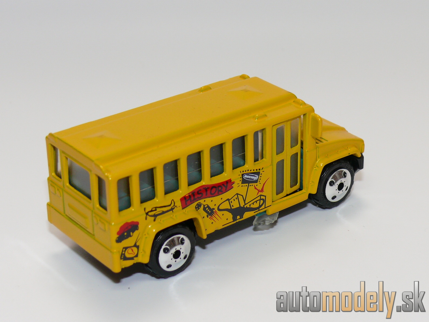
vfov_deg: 16.6
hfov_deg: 22.0
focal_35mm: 89
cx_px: 214
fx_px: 1103
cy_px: 161
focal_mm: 12.5
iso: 100
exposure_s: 1/30
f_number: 4
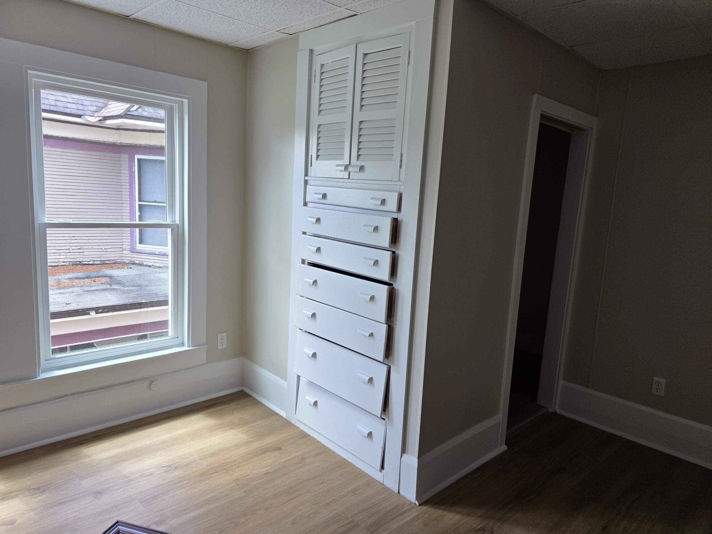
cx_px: 356
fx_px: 473
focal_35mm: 23
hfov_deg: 73.9
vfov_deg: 58.9
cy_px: 267
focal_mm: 6.3
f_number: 1.7
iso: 64
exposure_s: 1/180
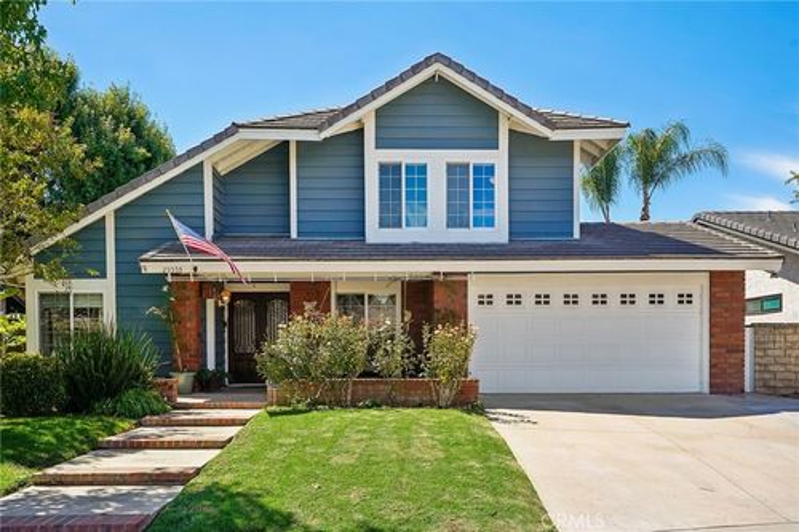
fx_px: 621
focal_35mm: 28
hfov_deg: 65.5
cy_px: 266
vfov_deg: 46.4
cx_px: 400
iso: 400
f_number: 8
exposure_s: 1/500
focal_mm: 28
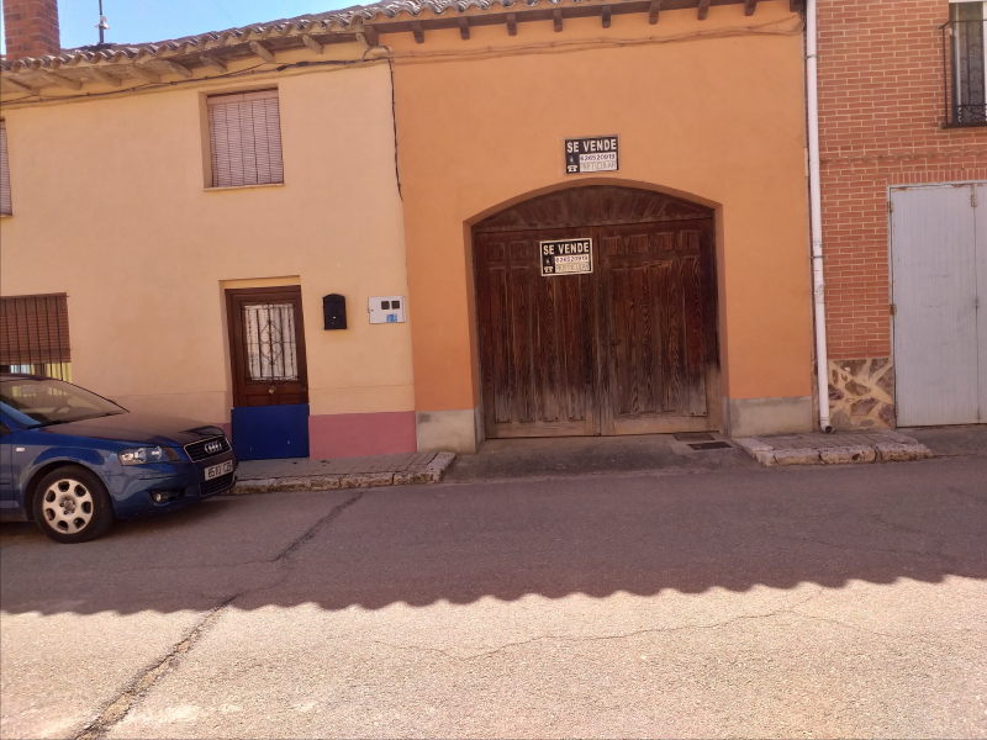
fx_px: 770
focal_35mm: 27
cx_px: 494
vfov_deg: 51.4
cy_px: 370
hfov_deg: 65.3
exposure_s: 1/831
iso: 40
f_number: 1.9
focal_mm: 3.6
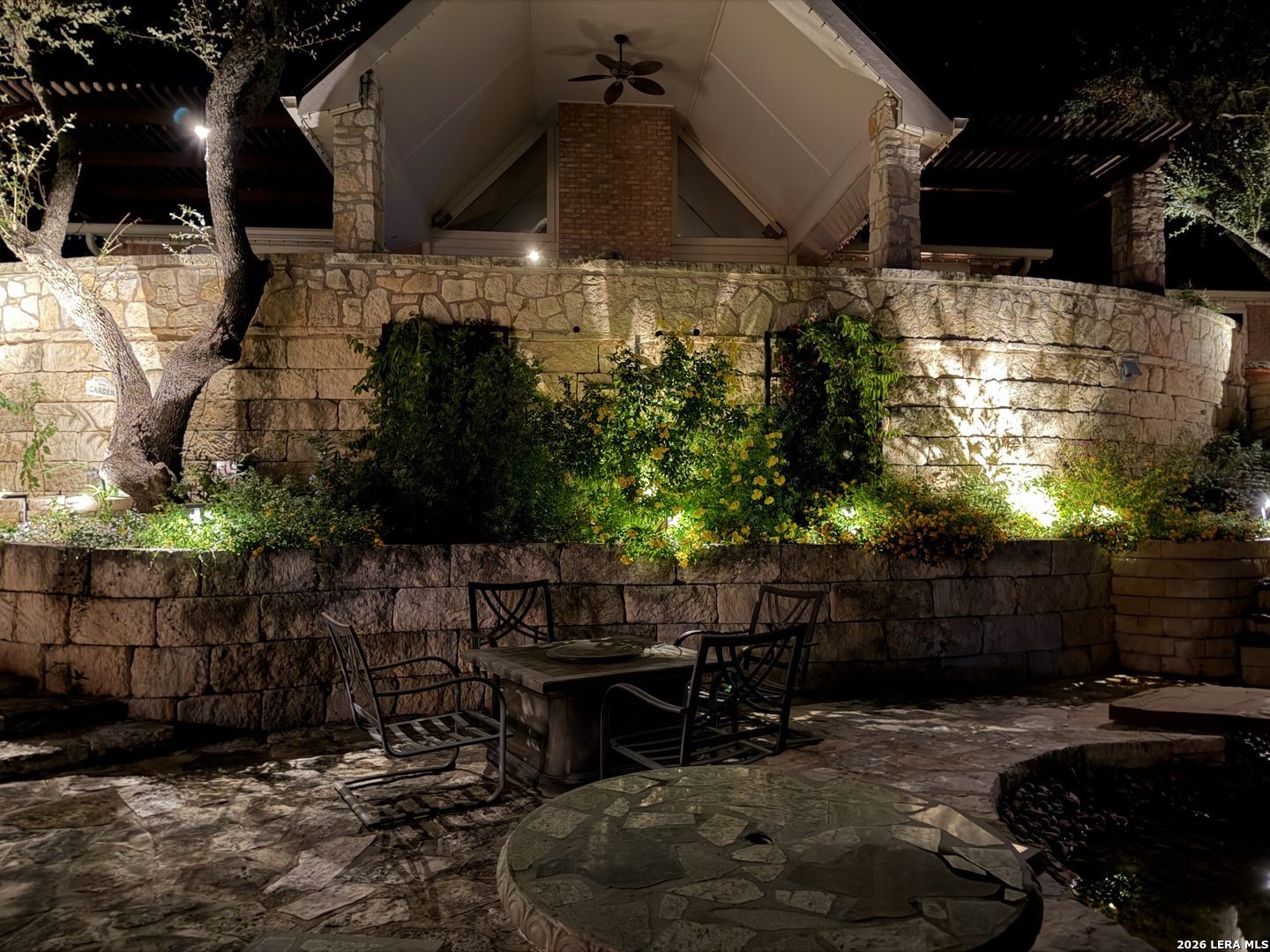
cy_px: 476
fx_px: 881
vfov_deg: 56.8
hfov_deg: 71.6
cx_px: 635
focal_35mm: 24
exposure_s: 1/2
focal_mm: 6.76
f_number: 1.78
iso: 1250
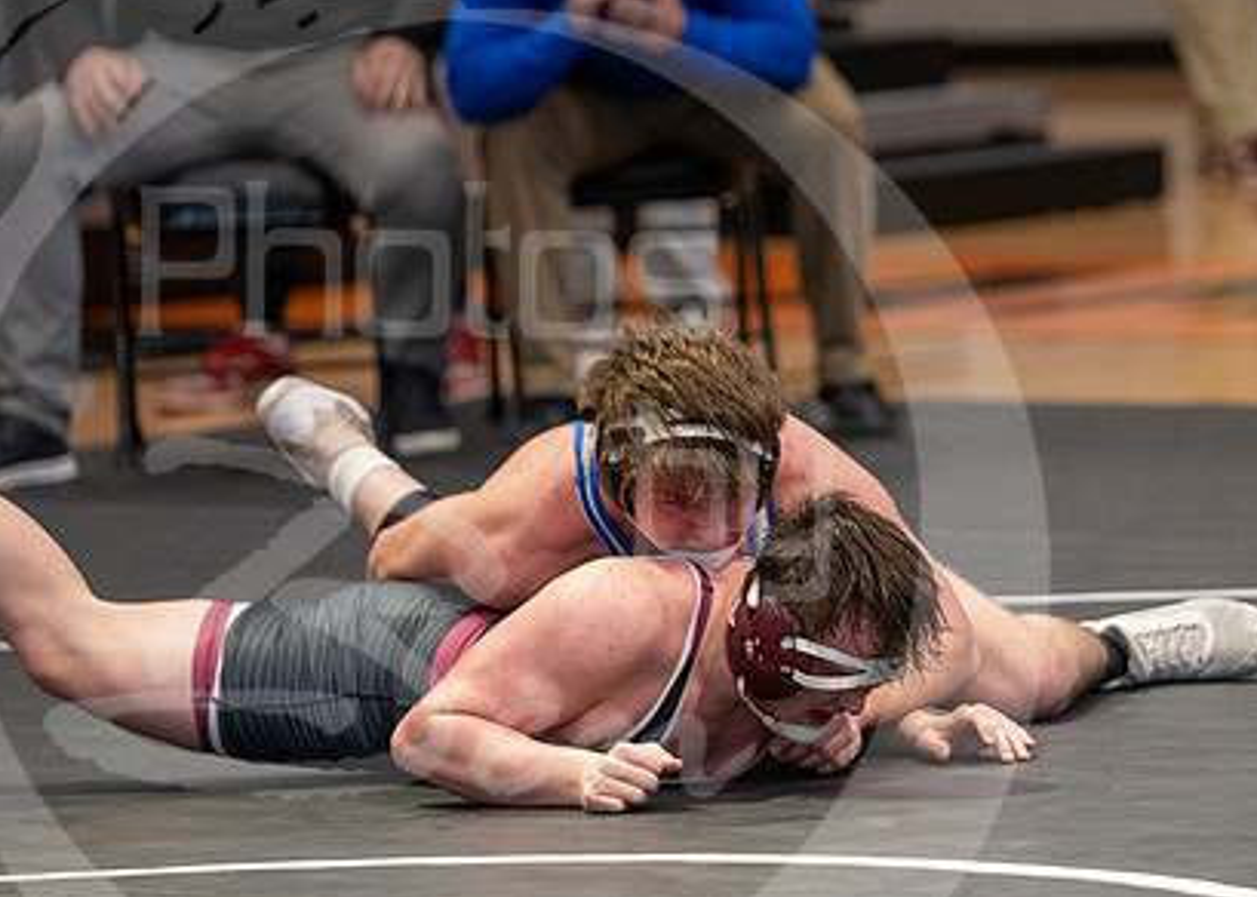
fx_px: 13314
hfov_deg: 5.4
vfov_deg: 3.9
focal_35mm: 373
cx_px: 814
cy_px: 751
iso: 3200
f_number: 2.8
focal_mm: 190
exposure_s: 1/1000
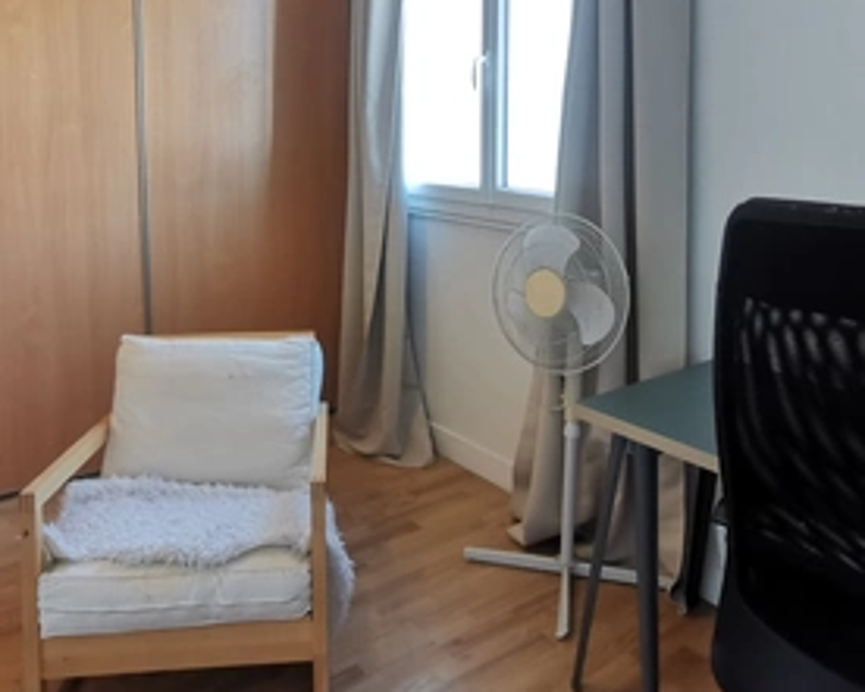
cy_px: 204
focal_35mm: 32
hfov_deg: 55.6
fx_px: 820
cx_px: 409
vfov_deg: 44.8
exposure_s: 1/33.3
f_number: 2.2
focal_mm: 2.26
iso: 320
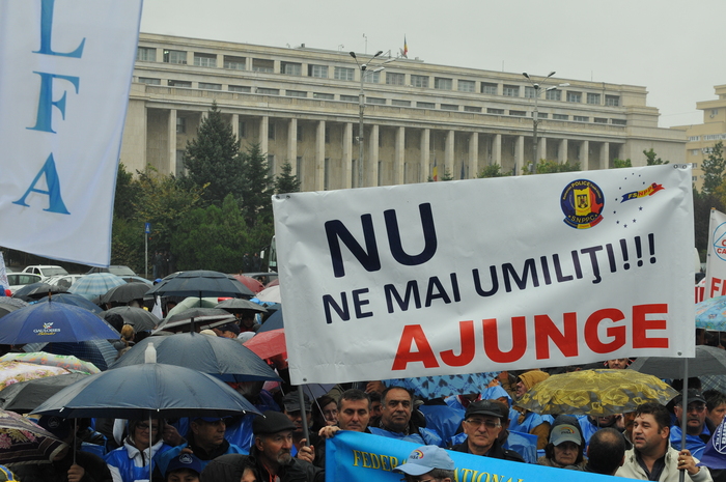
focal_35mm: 57
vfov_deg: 23.7
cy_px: 241
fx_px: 1148
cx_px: 363
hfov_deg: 35.1
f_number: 9
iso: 500
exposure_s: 1/125
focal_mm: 38
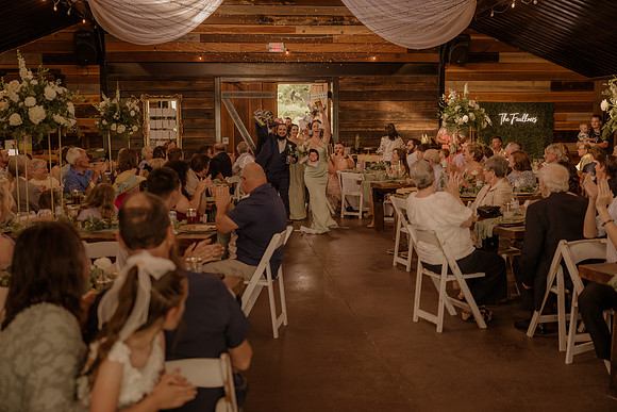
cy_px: 206
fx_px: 694
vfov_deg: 33.0
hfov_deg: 47.9
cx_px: 308
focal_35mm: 41
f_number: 2.8
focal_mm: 40
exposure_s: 1/320
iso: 1000
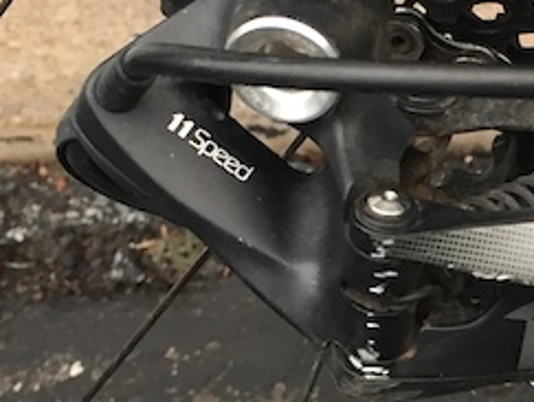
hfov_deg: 15.5
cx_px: 642
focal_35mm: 122
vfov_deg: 12.2
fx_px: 1885
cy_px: 279
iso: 64
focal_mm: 4.15
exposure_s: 1/30
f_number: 2.2
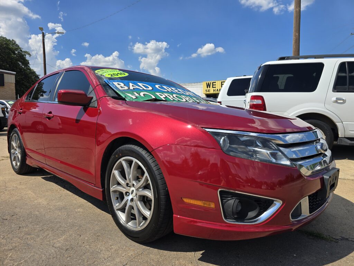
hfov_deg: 73.9
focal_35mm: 23
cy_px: 133
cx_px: 177
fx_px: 235
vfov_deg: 58.9
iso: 12
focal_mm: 6.3
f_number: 1.7
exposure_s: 1/978
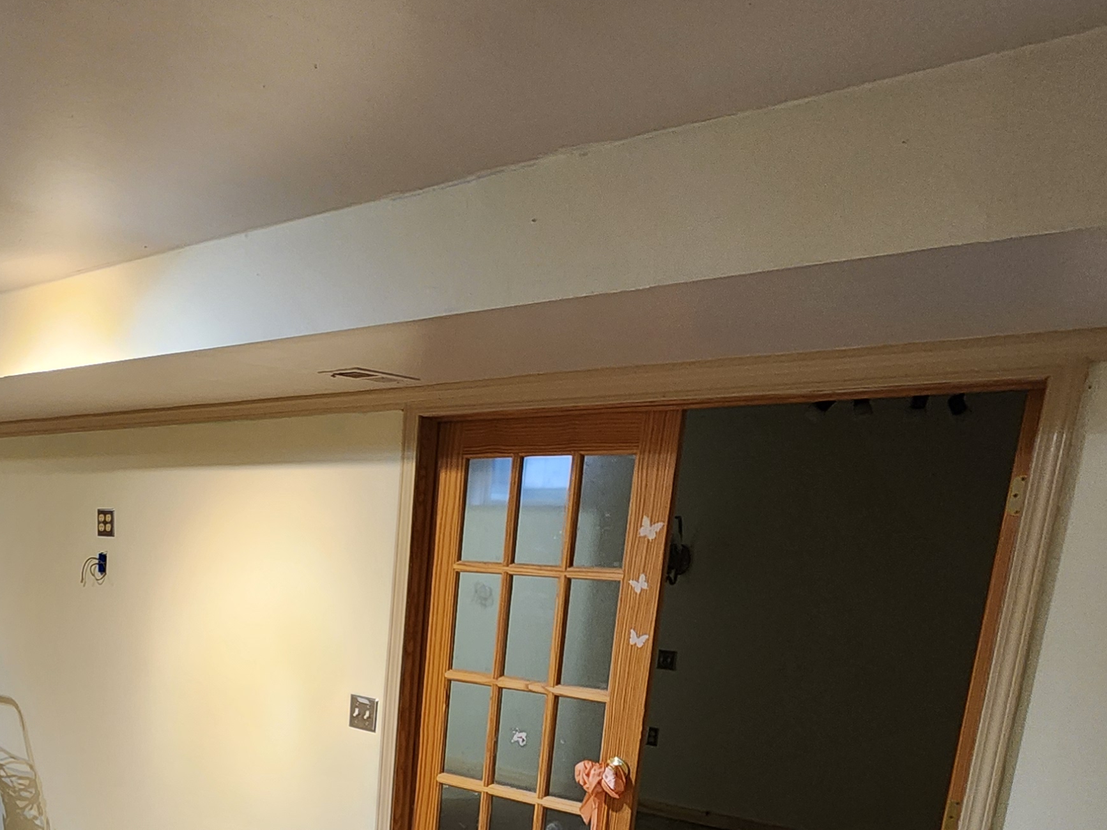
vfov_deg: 42.0
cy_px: 785
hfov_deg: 55.1
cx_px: 199
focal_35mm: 30
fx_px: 959
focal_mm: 2.2
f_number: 2.2
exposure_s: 1/40
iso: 320
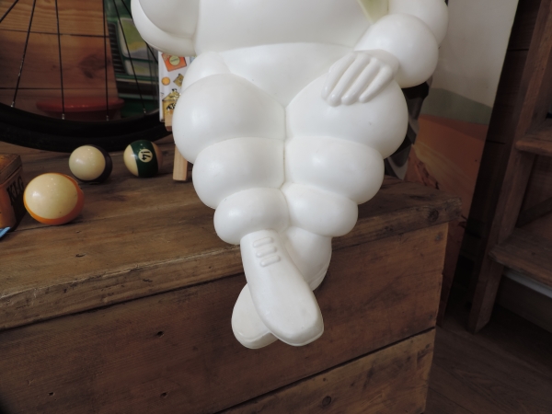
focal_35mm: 24
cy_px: 207
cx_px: 276
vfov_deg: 56.8
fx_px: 383
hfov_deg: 71.6
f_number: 3
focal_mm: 4.3
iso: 80
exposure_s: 1/40
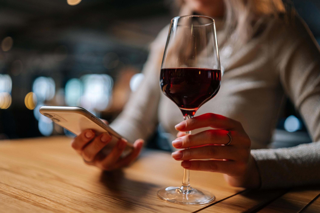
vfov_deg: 37.9
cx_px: 160
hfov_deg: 54.4
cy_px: 106
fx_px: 311
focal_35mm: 35
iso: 400
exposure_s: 1/400
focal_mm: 35
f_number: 1.4
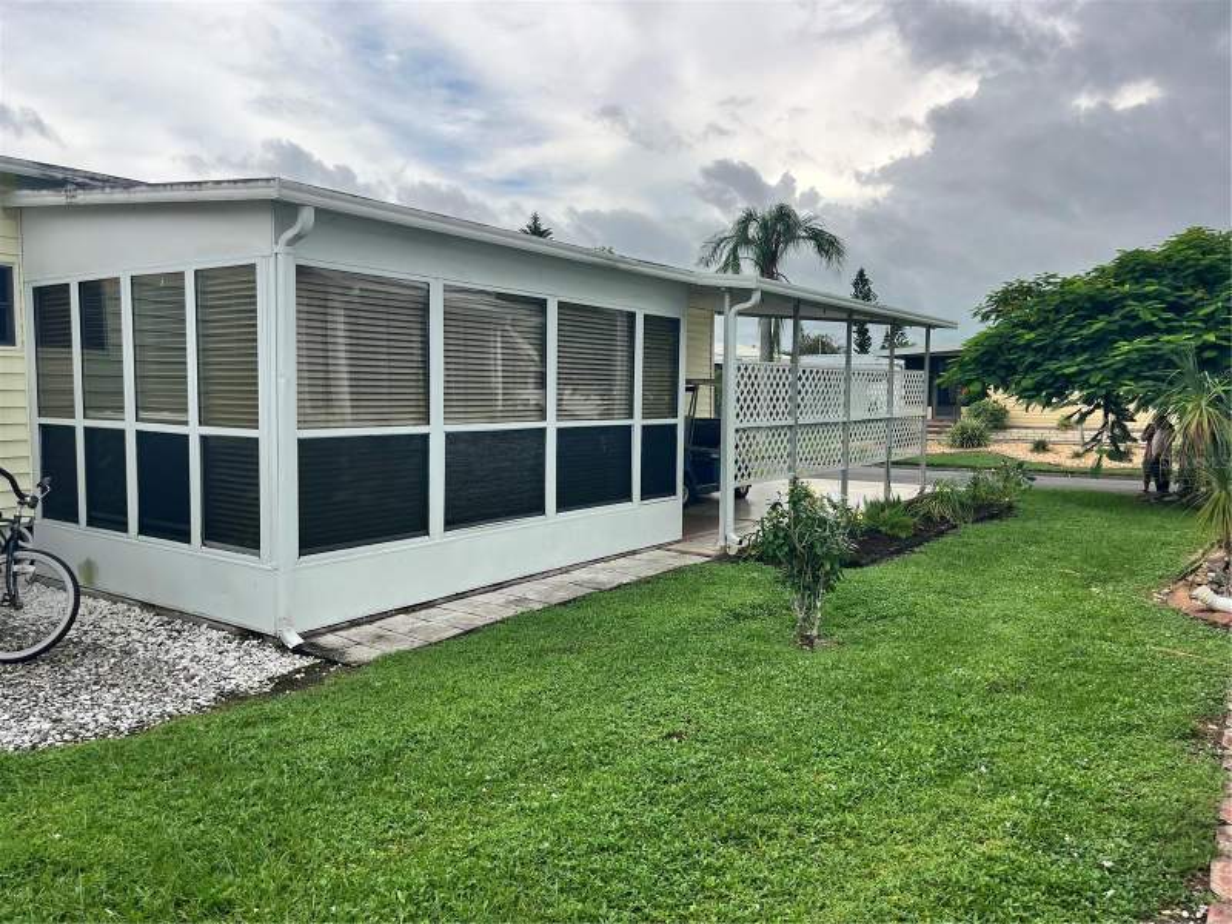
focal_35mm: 26
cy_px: 462
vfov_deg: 53.1
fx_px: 925
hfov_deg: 67.3
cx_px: 616
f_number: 1.6
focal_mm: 5.1
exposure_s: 1/1862
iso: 50
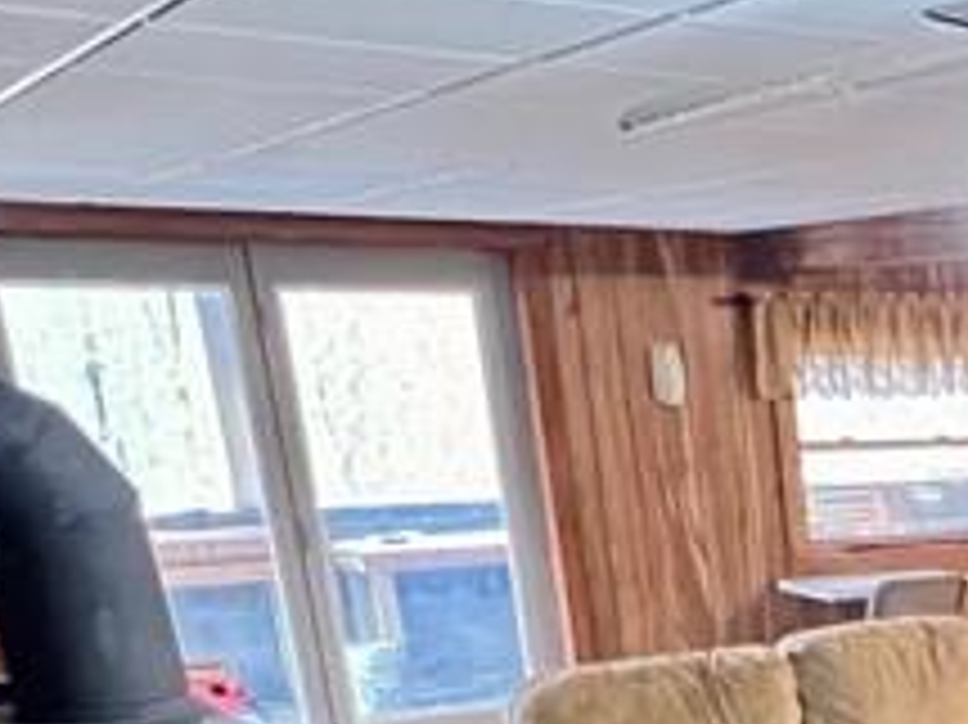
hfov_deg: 25.2
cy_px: 1012
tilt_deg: -20.0
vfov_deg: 20.9
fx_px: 1733
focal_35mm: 62
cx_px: 1373
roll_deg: +0.8
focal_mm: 1.57
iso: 1000
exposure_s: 1/30
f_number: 1.8
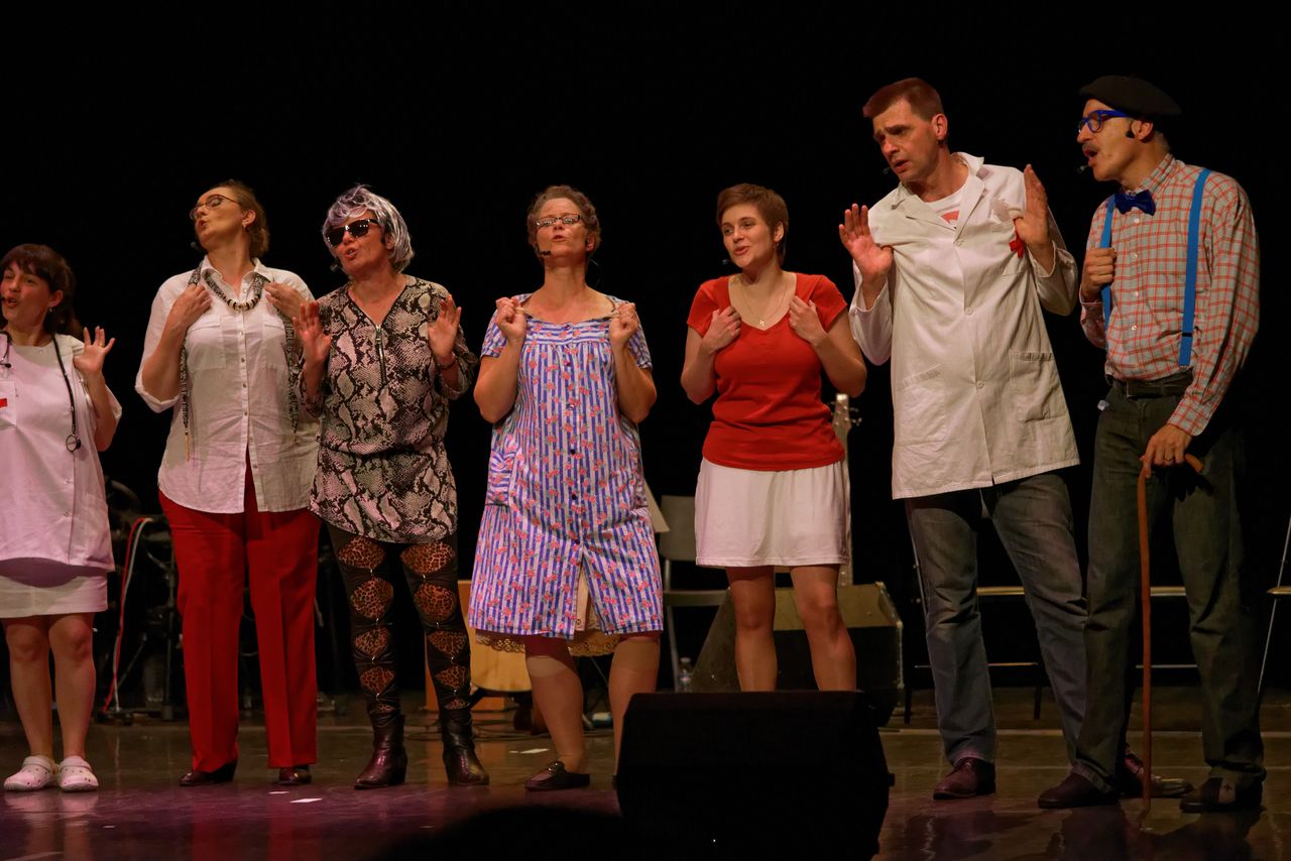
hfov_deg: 17.1
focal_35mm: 120
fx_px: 4304
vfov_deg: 11.4
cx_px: 646
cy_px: 430
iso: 3200
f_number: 4
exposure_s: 1/1000
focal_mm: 120
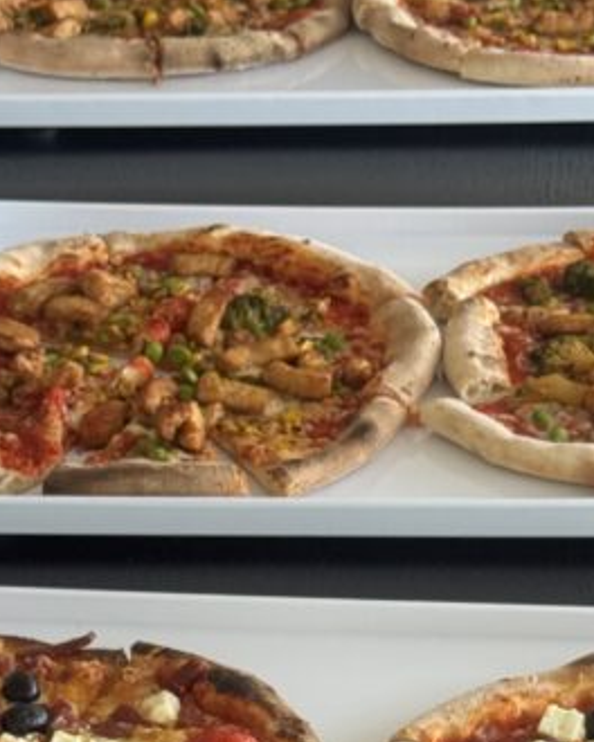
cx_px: 412
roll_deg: -0.8
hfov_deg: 10.9
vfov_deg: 13.3
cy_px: 854
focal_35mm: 142
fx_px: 3120
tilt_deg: -32.0
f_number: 1.78
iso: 100
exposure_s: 1/108
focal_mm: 6.76
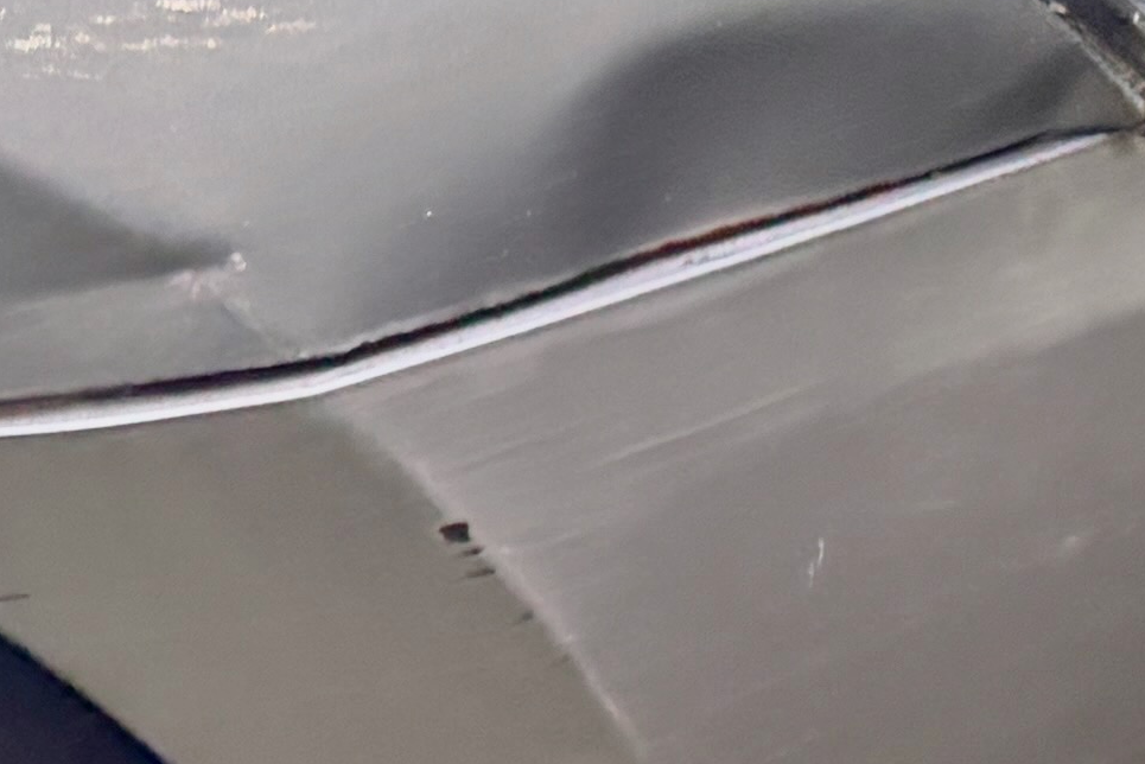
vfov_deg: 8.6
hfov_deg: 12.8
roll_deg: +1.2
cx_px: 629
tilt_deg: -43.4
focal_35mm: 160
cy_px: 687
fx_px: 5090
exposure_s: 1/60
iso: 250
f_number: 1.6
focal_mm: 5.96
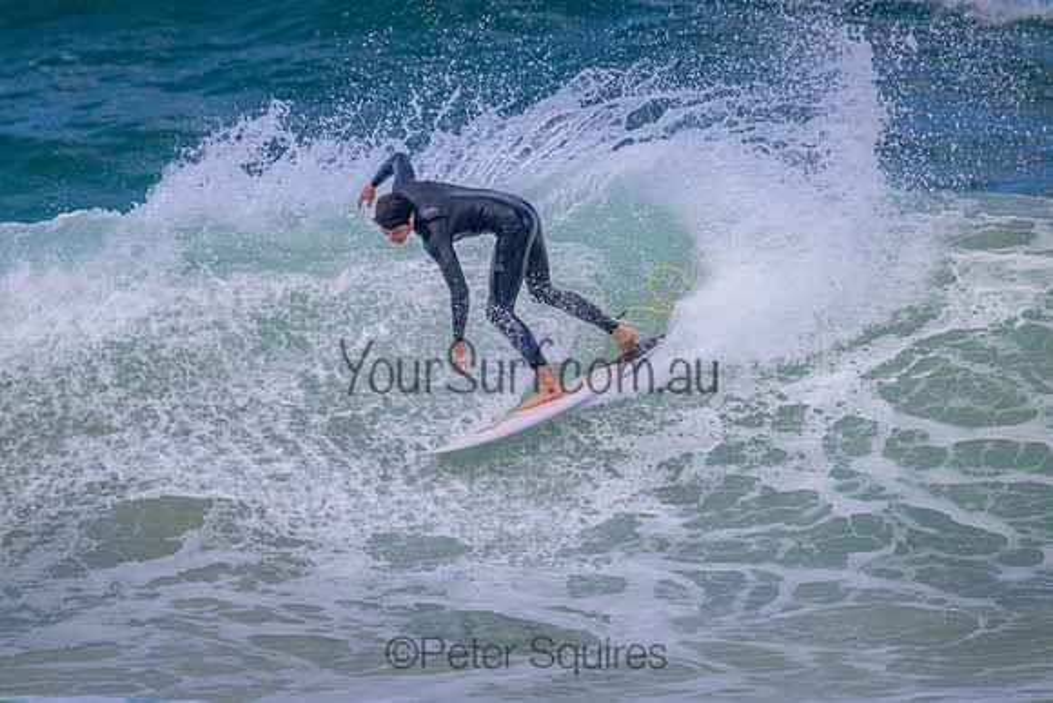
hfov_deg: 2.6
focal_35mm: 800
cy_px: 352
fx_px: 23404
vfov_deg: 1.7
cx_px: 526
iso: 1600
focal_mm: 800
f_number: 11
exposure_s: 1/1600
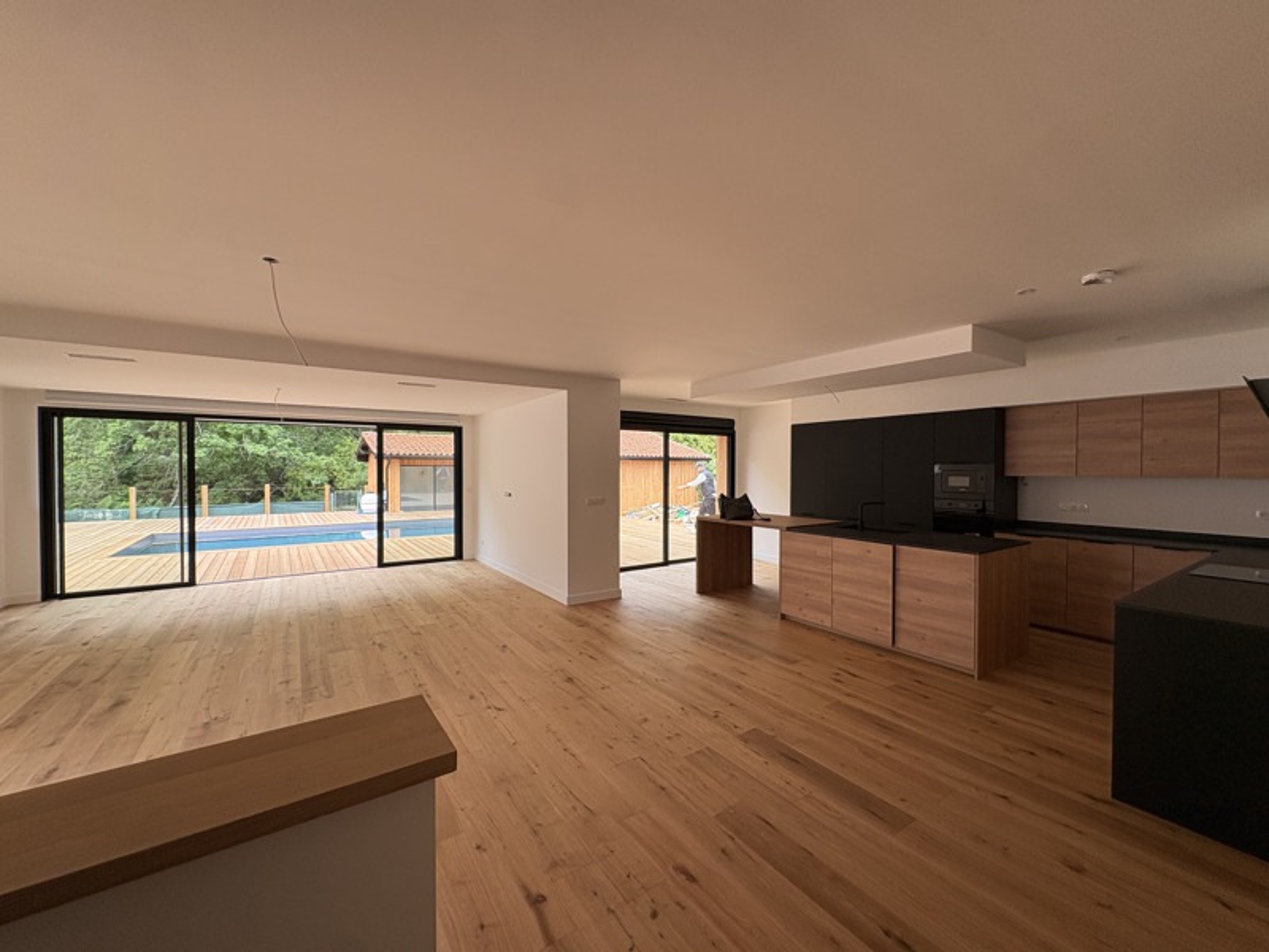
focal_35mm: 14
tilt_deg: -1.0
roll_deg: +0.2
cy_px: 476
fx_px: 513
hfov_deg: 102.1
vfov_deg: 85.7
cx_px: 634
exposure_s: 1/183
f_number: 2.2
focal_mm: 2.22
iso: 64
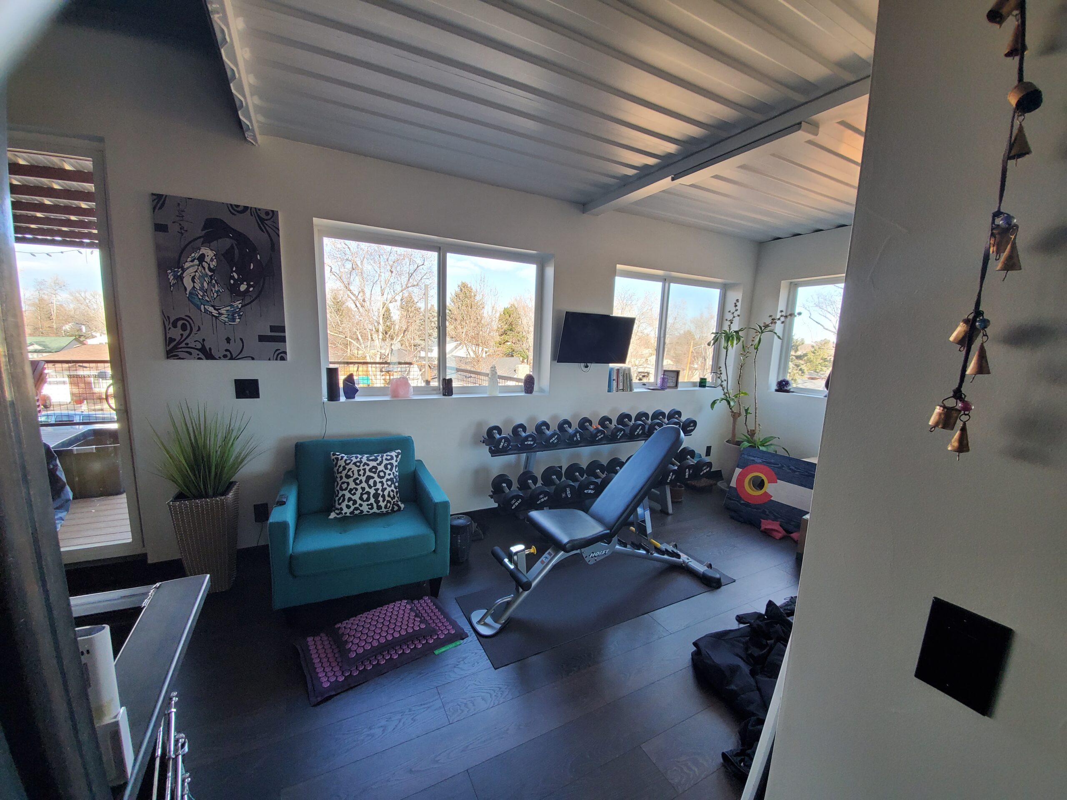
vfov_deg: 89.9
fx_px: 401
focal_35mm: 13
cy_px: 400
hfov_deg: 106.2
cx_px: 534
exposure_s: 1/119
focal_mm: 1.8
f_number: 2.2
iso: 200
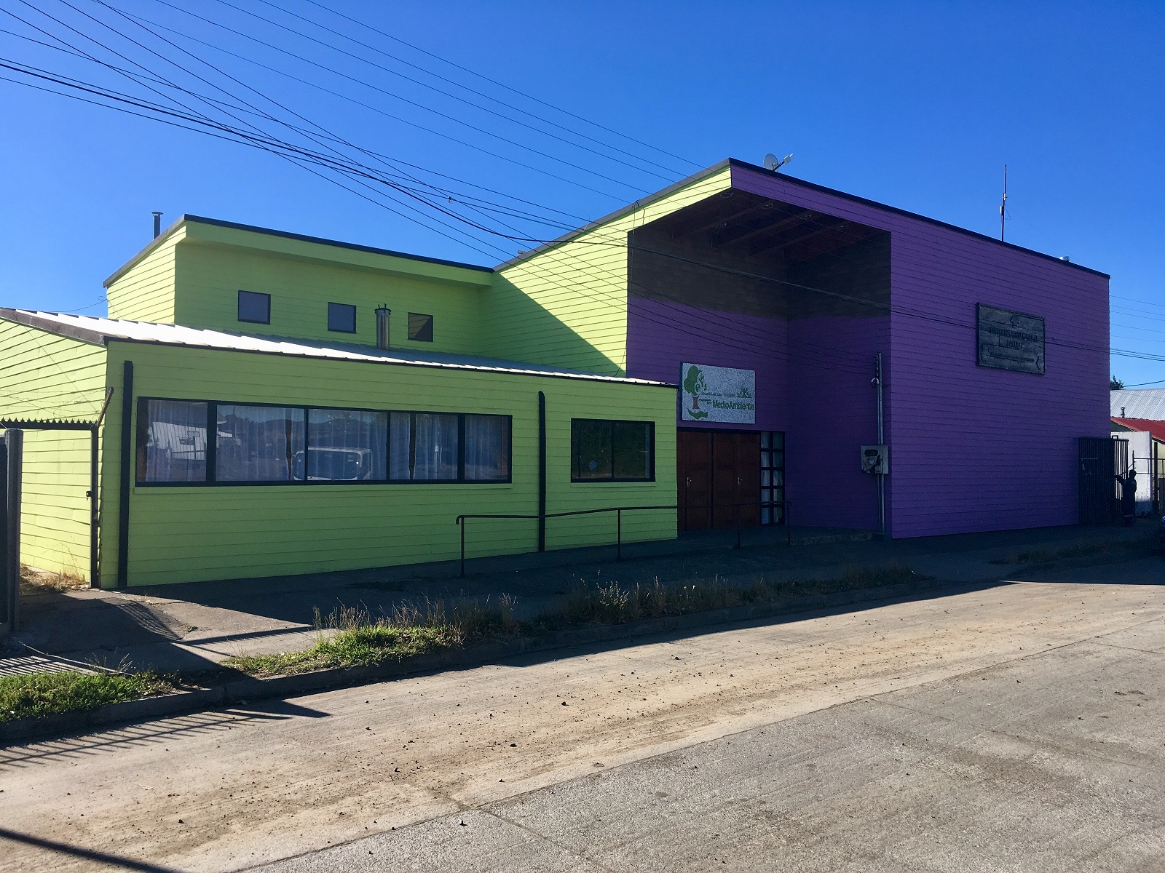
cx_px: 582
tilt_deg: +1.0
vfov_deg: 48.2
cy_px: 436
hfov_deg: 61.7
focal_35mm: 29
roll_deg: -0.1
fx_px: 976
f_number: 2.2
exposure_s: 1/1166
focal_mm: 4.15
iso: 25
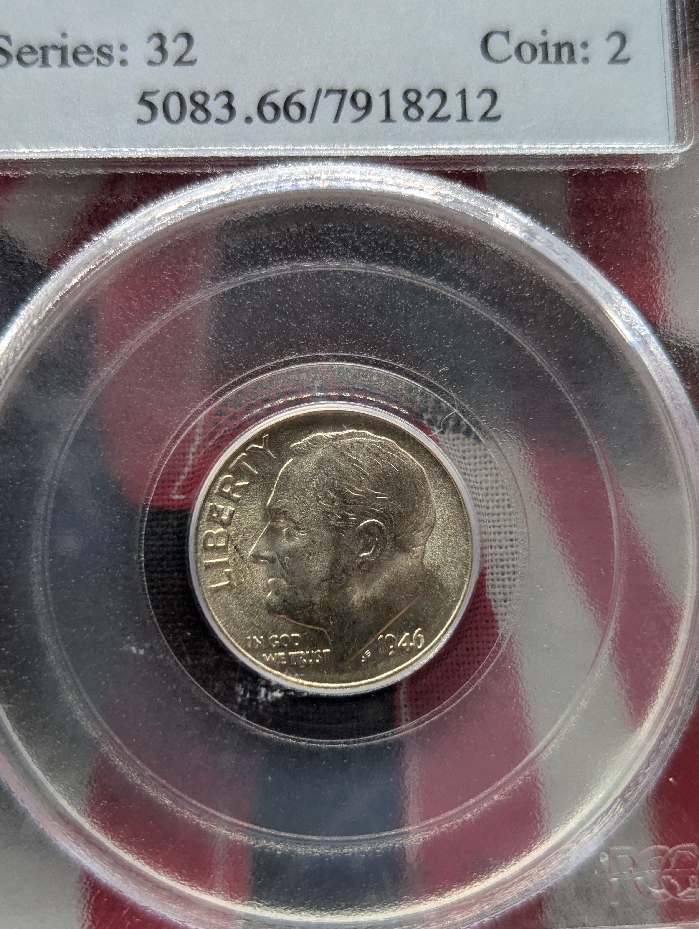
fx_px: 1316
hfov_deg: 29.7
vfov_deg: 38.9
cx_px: 350
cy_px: 464
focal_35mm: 49
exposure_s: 1/65.8
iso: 33
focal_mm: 6.9
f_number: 1.68
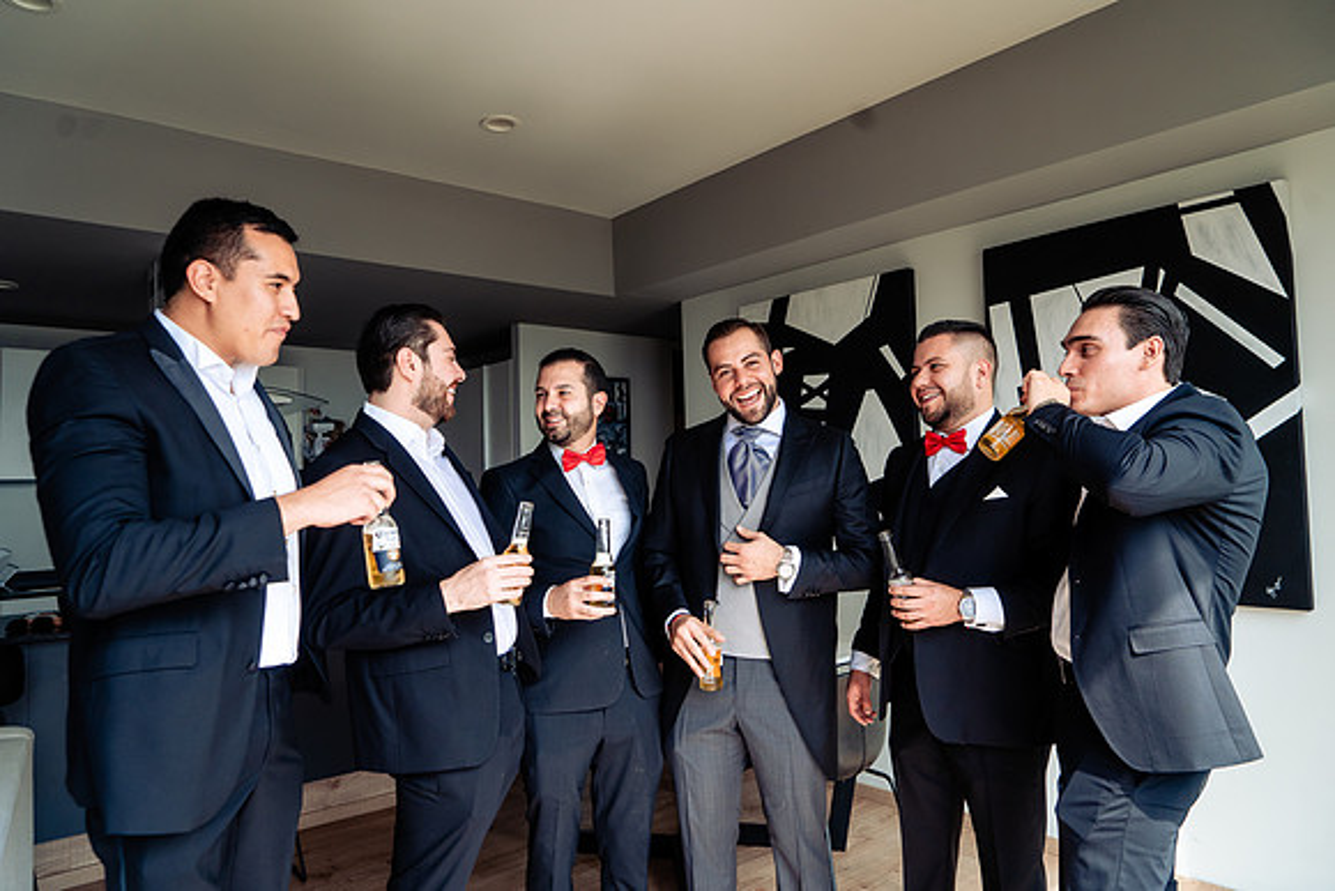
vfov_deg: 53.2
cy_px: 446
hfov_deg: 73.7
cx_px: 668
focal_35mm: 24
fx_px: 890
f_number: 5
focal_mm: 24
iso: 500
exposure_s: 1/320
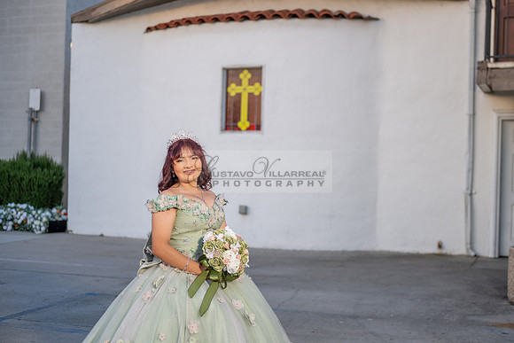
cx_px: 257
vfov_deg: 27.0
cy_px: 172
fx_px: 714
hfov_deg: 39.6
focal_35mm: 50
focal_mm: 50
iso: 200
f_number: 2.8
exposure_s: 1/200
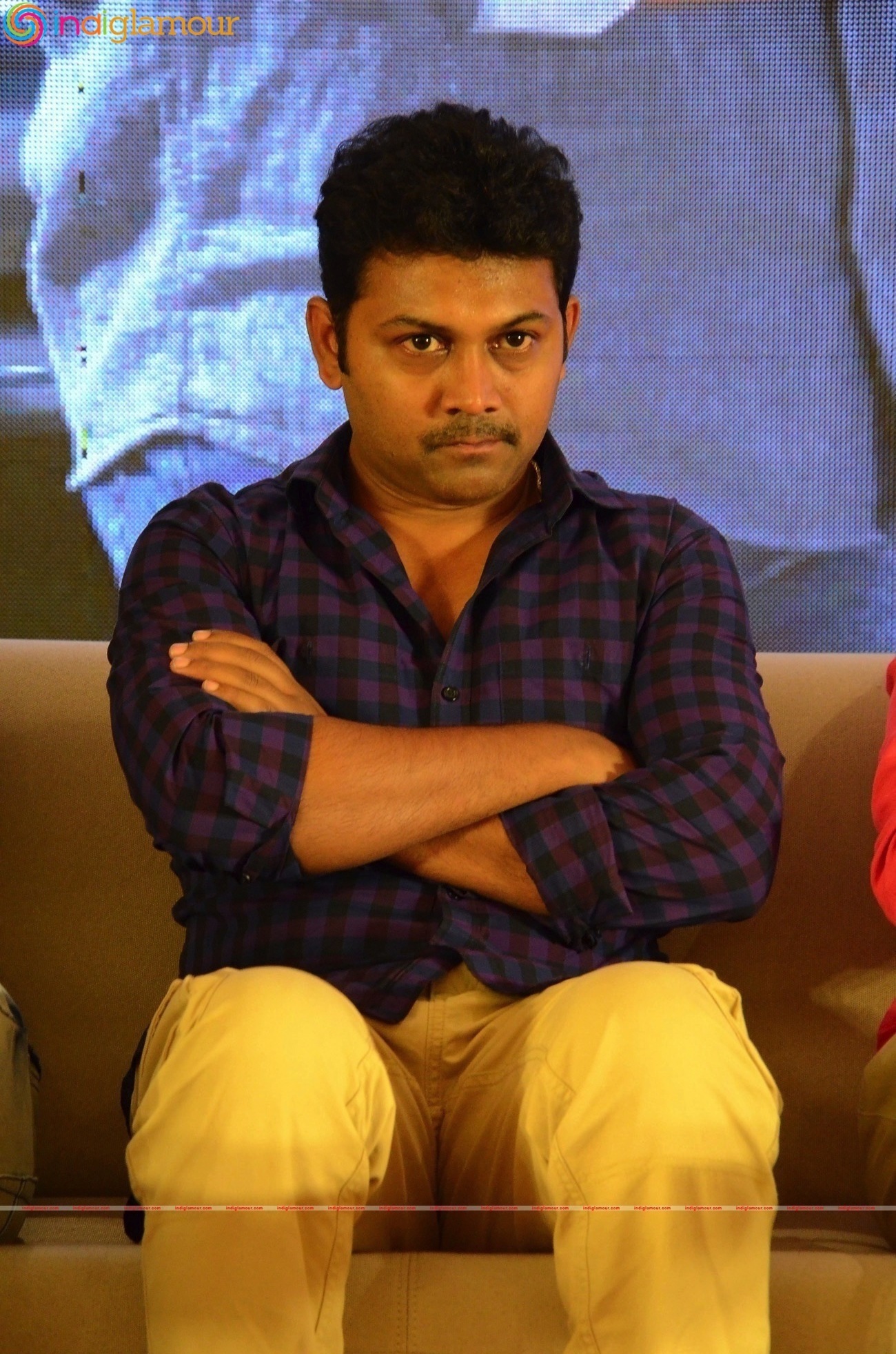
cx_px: 448
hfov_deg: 8.7
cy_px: 677
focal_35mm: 158
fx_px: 5907
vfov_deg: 13.1
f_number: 6.3
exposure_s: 1/80
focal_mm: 105
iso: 3200
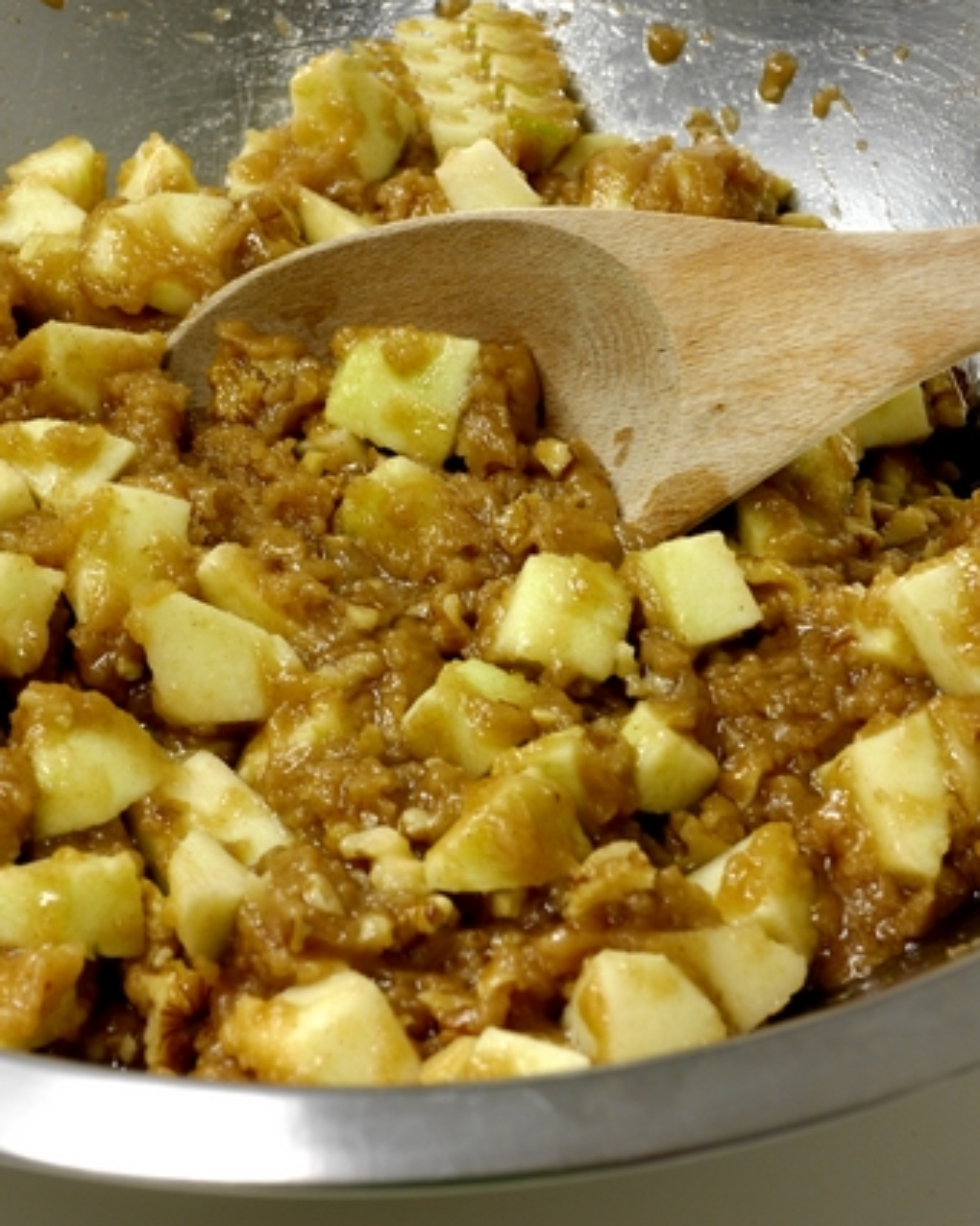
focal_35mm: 66
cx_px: 368
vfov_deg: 28.7
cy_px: 619
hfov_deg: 23.1
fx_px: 2393
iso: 200
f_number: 6.3
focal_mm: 25
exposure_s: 1/30
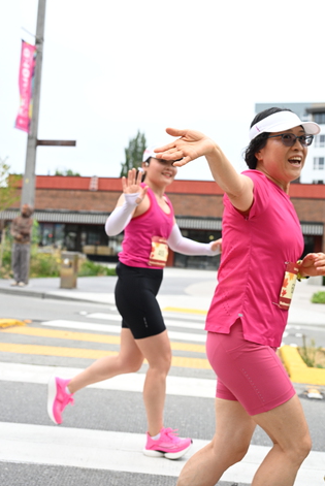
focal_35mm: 49
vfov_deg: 40.2
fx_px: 662
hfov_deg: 27.6
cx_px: 153
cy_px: 210
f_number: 4
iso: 1600
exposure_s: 1/800
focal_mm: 42
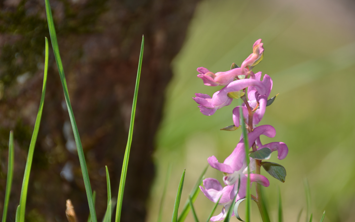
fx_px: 3696
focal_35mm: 382
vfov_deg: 3.4
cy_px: 108
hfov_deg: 5.5
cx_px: 177
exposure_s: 1/250
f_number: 6.3
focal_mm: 250
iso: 125
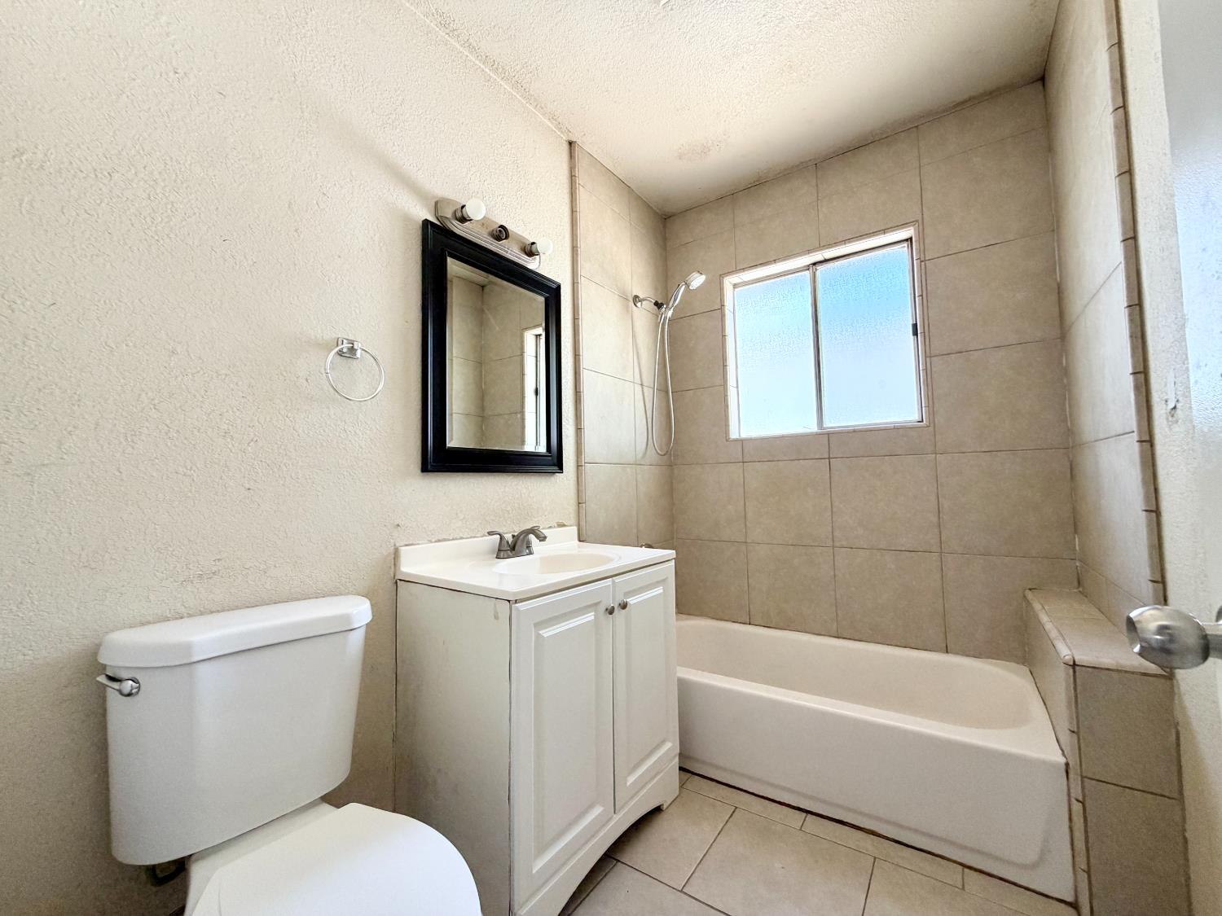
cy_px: 458
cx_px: 611
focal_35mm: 14
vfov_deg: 85.7
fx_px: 494
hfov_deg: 102.1
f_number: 2.2
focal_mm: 2.22
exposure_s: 1/121
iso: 250
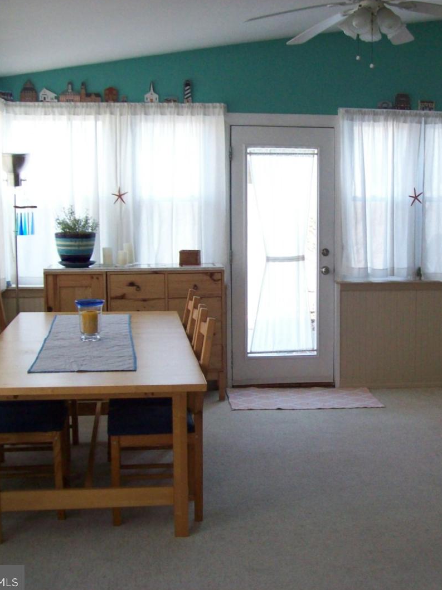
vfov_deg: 38.9
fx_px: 835
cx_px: 328
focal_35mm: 49
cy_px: 296
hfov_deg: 29.2
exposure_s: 1/98.6
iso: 200
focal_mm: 6
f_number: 2.7
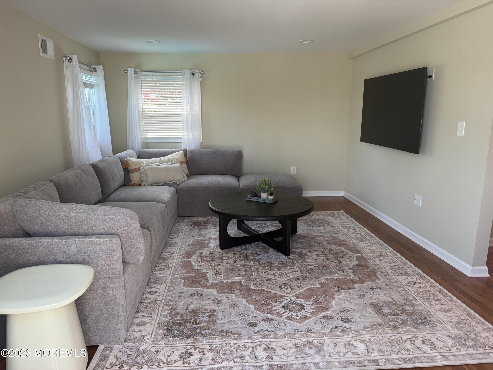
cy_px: 185
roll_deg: -0.1
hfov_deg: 71.6
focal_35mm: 24
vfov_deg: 56.8
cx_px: 246
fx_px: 342
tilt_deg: -11.4
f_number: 1.78
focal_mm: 6.76
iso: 125
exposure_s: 1/230
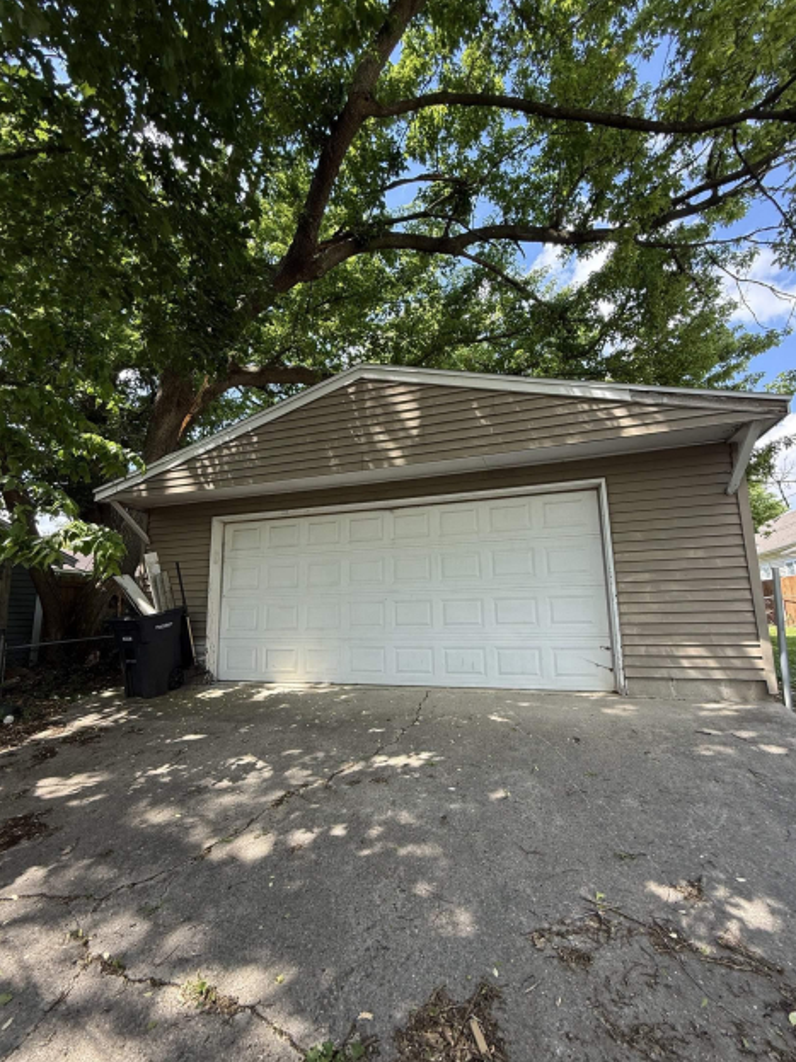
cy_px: 541
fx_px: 460
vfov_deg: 98.2
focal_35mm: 15
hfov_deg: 81.7
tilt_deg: +10.2
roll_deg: +1.2
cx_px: 401
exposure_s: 1/288
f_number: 2.2
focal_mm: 2.22
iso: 50
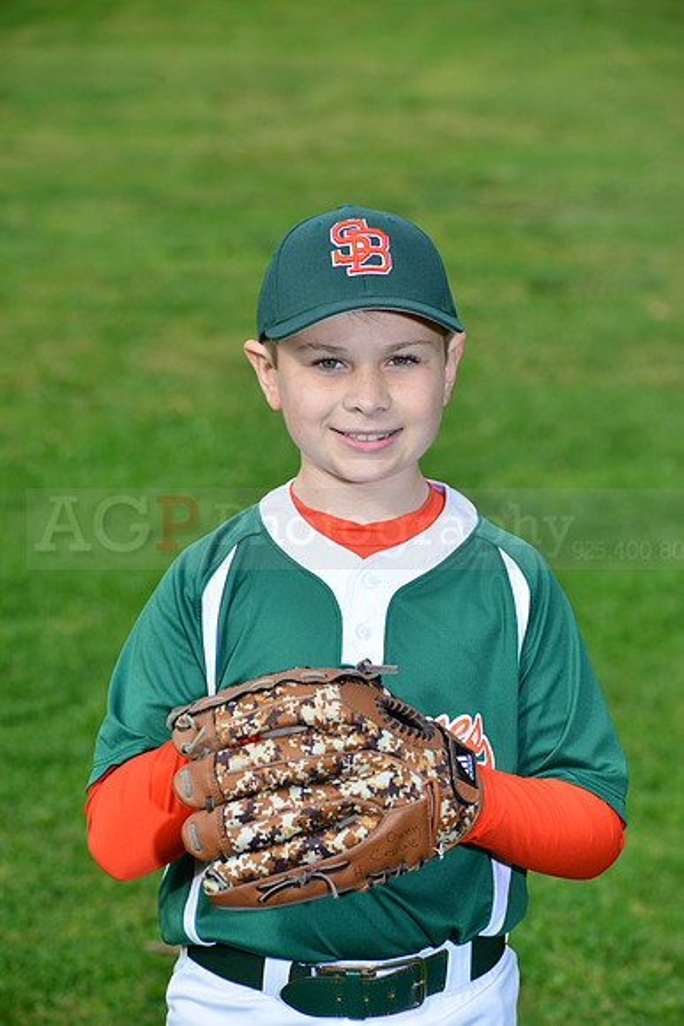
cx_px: 342
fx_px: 4557
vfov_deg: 12.8
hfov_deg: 8.6
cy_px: 513
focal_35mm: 160
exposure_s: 1/200
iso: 200
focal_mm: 160
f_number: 10
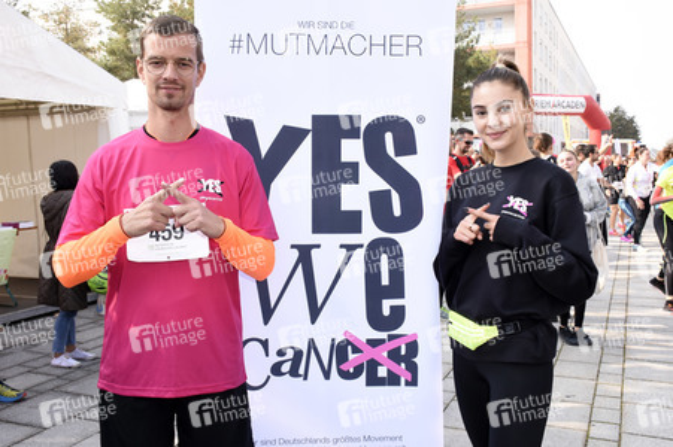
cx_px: 336
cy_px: 224
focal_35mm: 34
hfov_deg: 55.1
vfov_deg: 38.3
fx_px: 644
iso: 400
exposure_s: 1/160
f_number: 8
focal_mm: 23
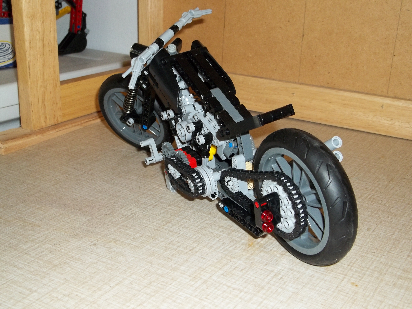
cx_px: 206
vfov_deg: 31.5
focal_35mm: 46
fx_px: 547
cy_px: 154
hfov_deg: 41.2
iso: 160
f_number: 3.7
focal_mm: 8.3
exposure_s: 1/40
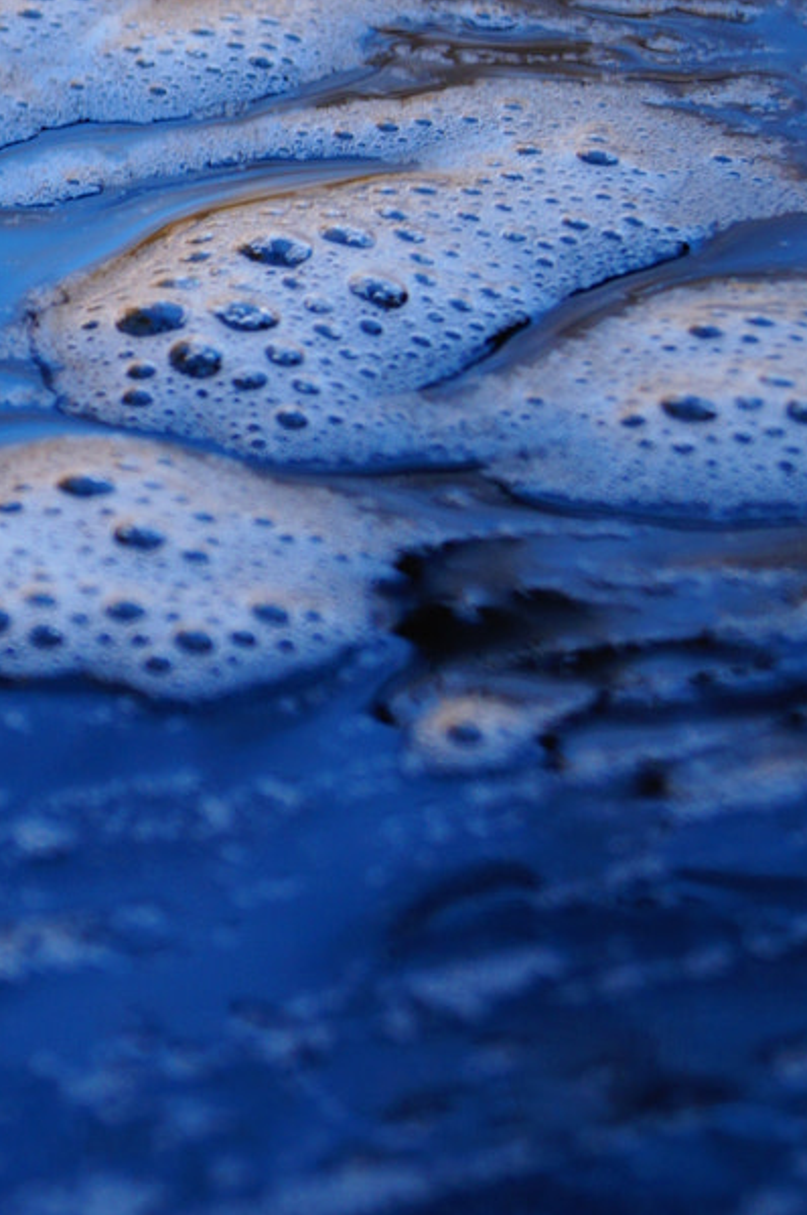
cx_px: 1
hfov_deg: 9.7
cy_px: 130
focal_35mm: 140
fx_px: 4729
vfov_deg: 14.5
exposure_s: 1/80
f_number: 5.6
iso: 100
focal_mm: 35
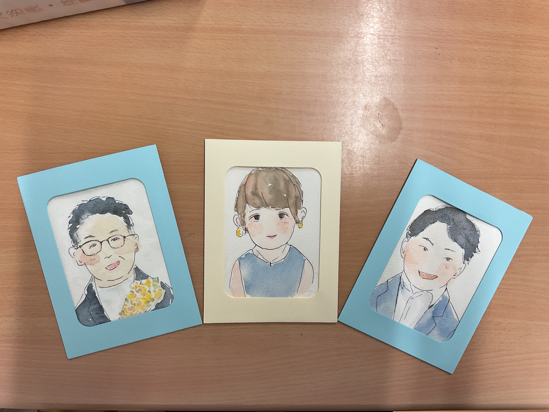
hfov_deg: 61.7
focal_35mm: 29
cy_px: 206
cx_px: 274
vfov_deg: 48.2
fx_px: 460
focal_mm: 3
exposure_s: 1/50
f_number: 1.8
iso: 40
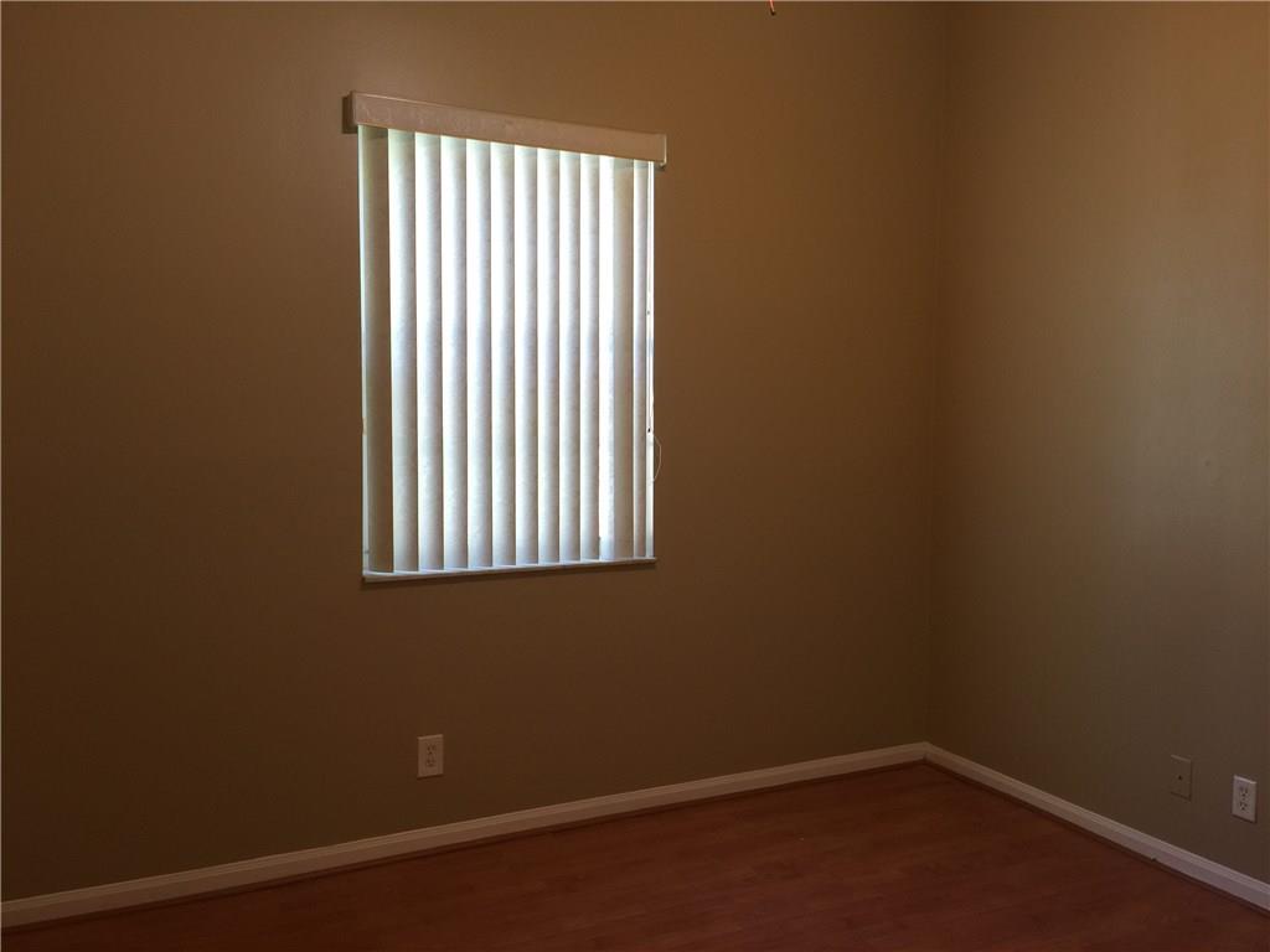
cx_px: 635
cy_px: 476
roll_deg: -0.7
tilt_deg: -2.5
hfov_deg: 61.7
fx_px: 1064
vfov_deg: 48.2
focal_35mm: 29
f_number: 2.2
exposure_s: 1/15
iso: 32
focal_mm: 4.15
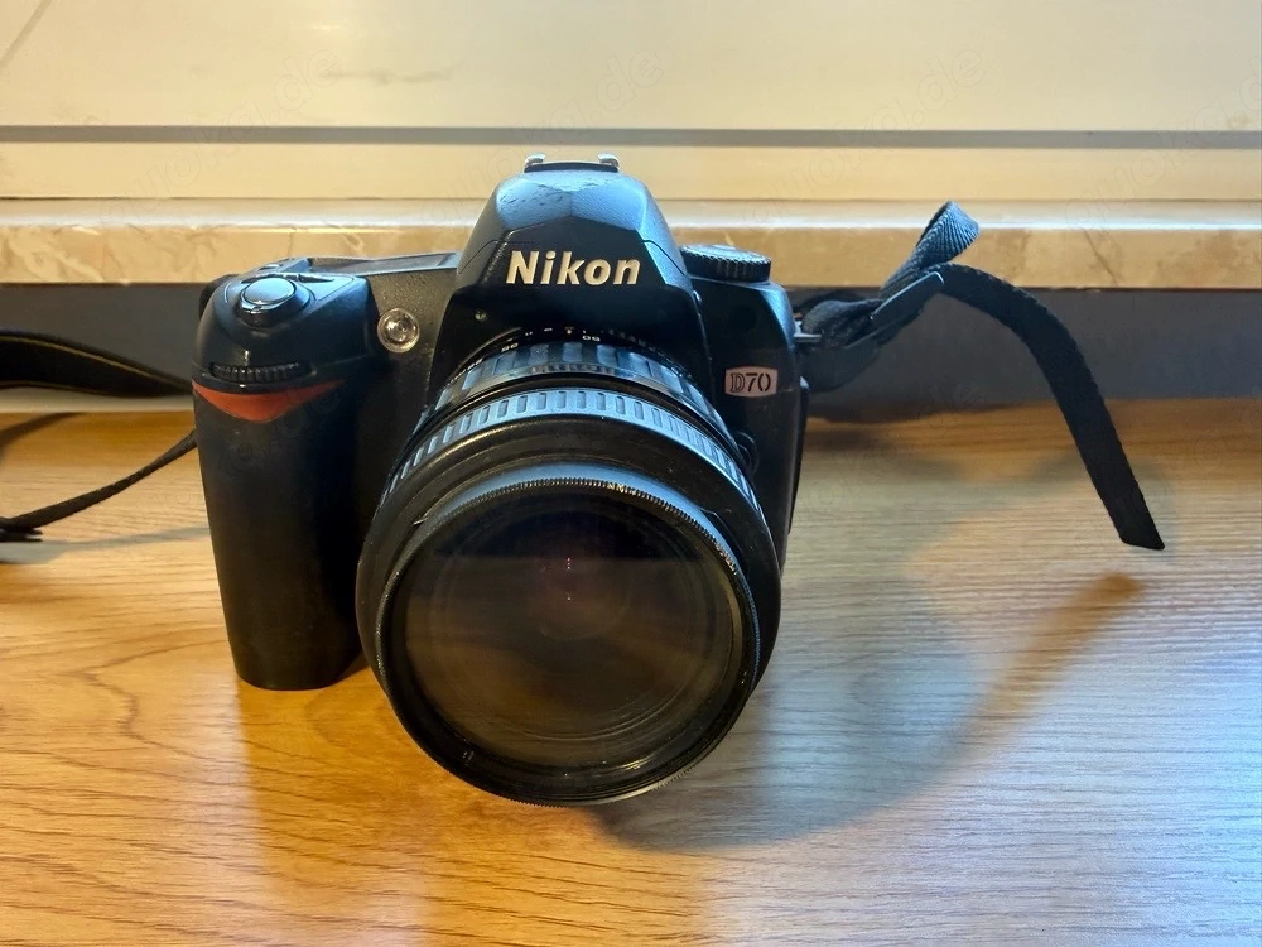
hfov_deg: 71.6
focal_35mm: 24
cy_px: 474
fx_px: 875
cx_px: 631
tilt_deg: -21.6
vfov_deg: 56.8
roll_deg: +0.2
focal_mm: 2.22
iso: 320
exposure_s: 1/50
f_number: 2.2
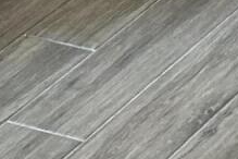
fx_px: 1633
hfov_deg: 7.4
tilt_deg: -4.5
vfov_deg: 4.4
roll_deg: +1.1
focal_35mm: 247
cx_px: 719
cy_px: -747
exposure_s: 1/62
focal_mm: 5.7
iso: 100
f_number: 1.5
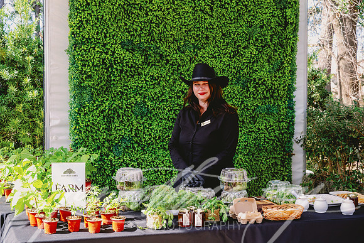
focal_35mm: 64
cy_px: 122
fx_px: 647
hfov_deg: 31.4
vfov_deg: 21.3
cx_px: 182
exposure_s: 1/80
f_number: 7.1
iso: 400
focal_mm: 64
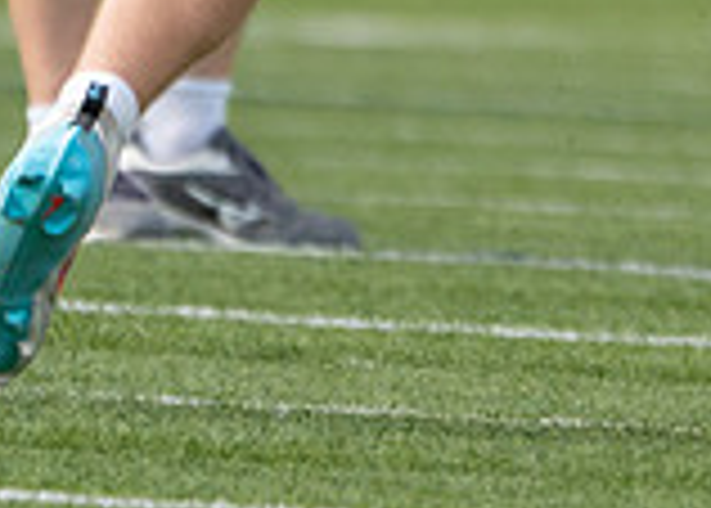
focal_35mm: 2282
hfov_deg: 0.9
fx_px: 46100
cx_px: 1335
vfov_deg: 0.6
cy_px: -282
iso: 320
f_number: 5.6
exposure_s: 1/1250
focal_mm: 400
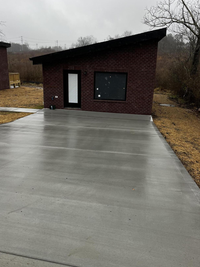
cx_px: 103
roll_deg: -0.8
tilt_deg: -17.4
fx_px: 246
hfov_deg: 44.2
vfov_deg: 56.8
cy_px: 135
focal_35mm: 32
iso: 50
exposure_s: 1/569
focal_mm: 5.1
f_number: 1.6
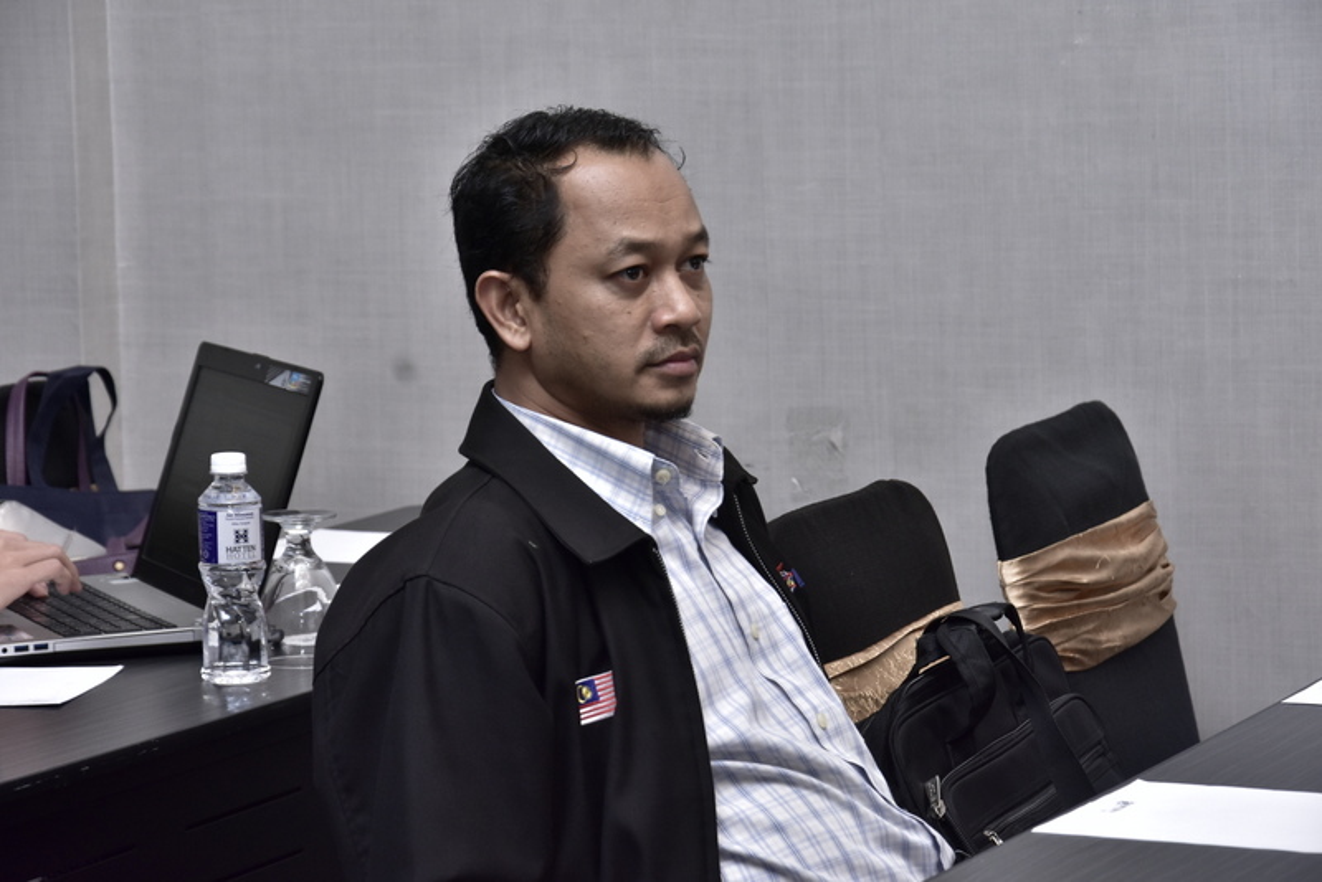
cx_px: 661
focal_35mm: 128
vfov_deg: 10.8
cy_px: 441
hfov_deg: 16.1
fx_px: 4684
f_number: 6.3
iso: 1000
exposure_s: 1/50
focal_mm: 85
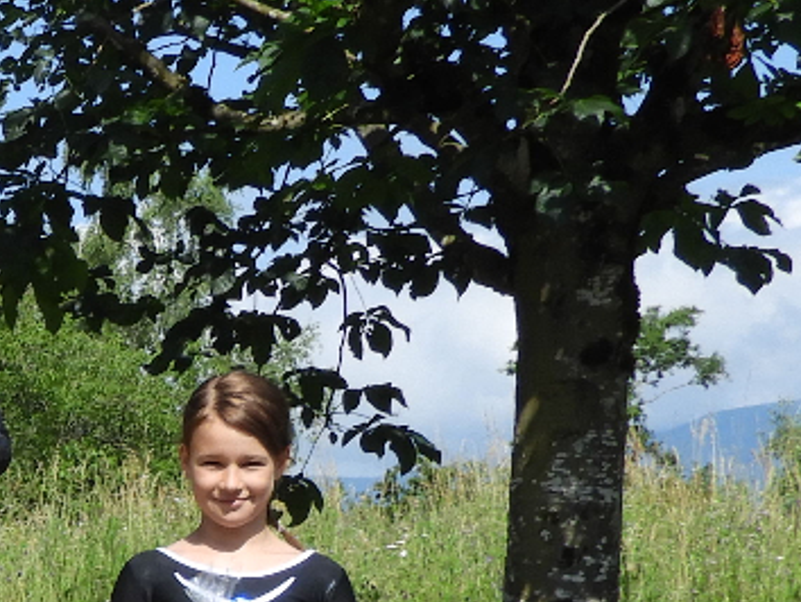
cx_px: -625
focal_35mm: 158
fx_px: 3659
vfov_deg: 9.3
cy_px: 756
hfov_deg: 11.6
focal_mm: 6.3
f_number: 3.8
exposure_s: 1/1000
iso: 100
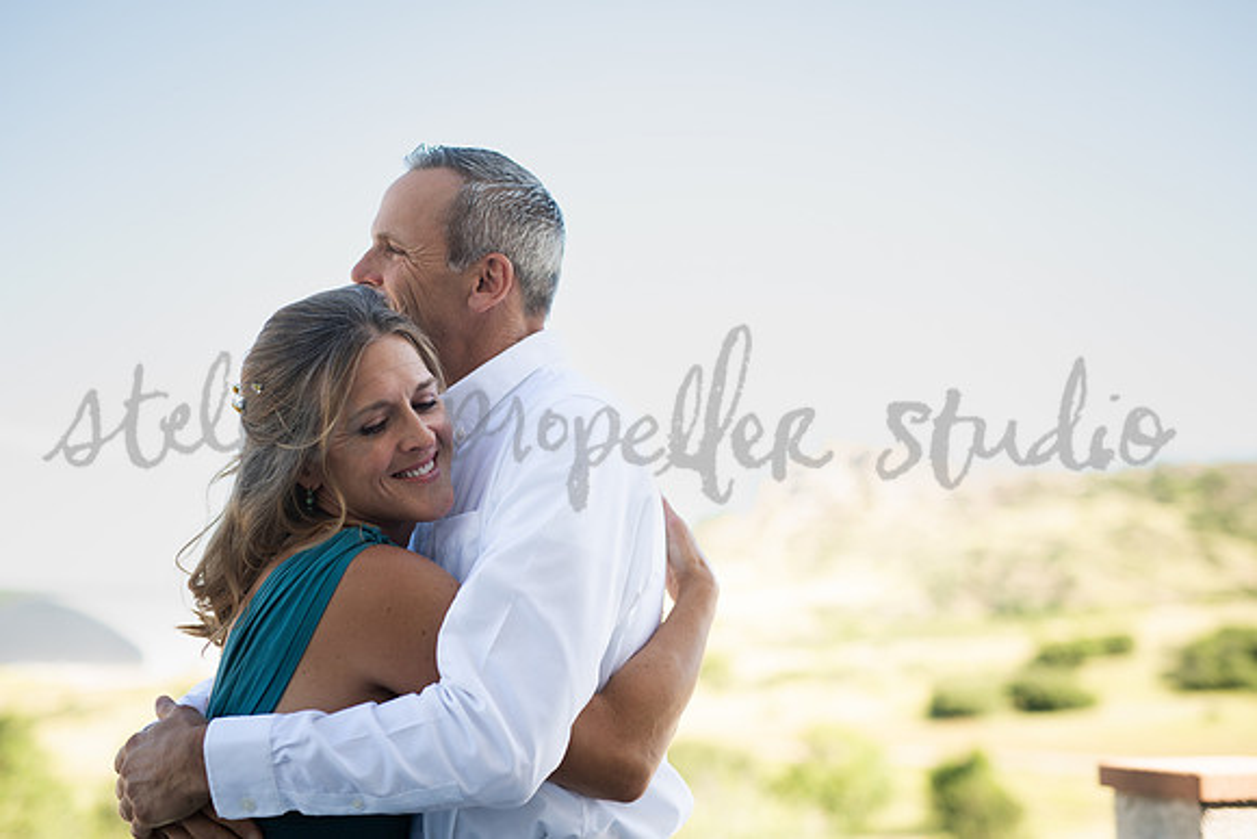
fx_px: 1887
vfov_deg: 25.1
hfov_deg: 36.8
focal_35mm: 54
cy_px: 409
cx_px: 610
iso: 200
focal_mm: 50
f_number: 2.2
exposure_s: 1/1250
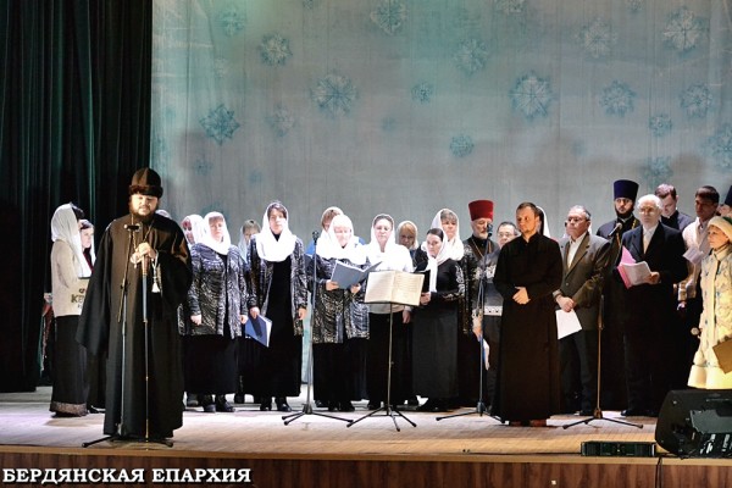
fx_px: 2440
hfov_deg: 17.1
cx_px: 366
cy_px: 244
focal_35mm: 120
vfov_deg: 11.4
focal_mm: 80
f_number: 5.6
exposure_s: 1/60
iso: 3200
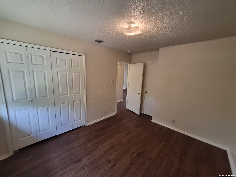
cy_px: 88
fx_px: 89
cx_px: 118
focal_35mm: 13
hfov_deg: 106.2
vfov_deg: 89.9
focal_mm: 1.74
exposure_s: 1/60
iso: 250
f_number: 2.2
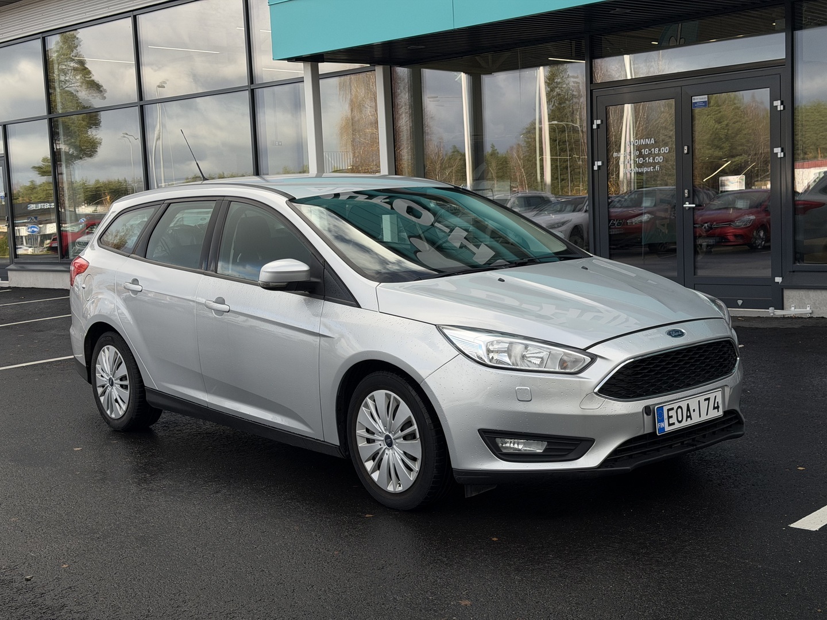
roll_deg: +1.4
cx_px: 414
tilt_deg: -5.4
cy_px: 310
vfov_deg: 30.3
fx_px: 1147
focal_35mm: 48
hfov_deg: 39.7
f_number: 1.78
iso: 64
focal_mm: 6.76
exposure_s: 1/1715
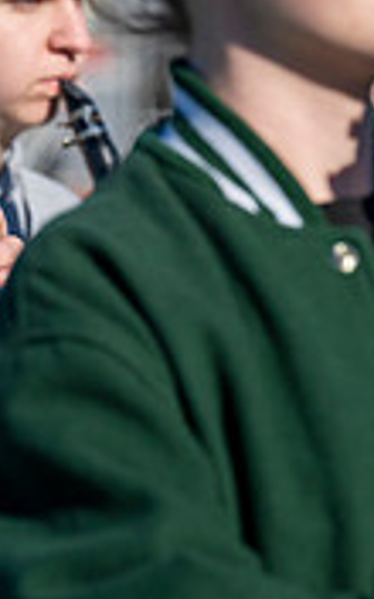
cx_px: -303
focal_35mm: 504
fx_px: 8219
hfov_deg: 2.6
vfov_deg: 4.2
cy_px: 32
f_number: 5
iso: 250
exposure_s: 1/2000
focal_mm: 150
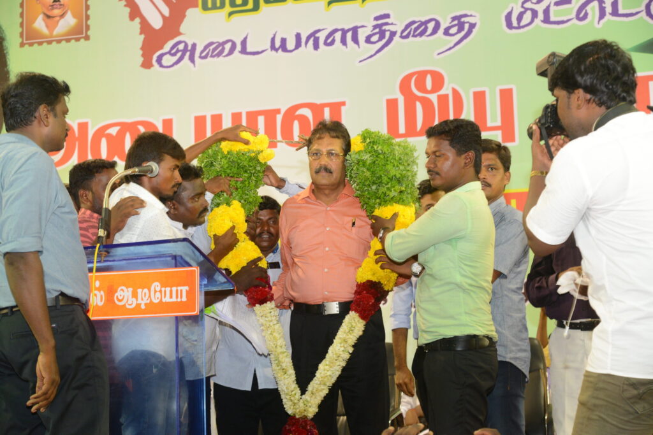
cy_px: 218
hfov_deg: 31.0
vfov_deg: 20.9
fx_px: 1179
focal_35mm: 65
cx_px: 326
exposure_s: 1/60
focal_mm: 65
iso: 1250
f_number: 5.6
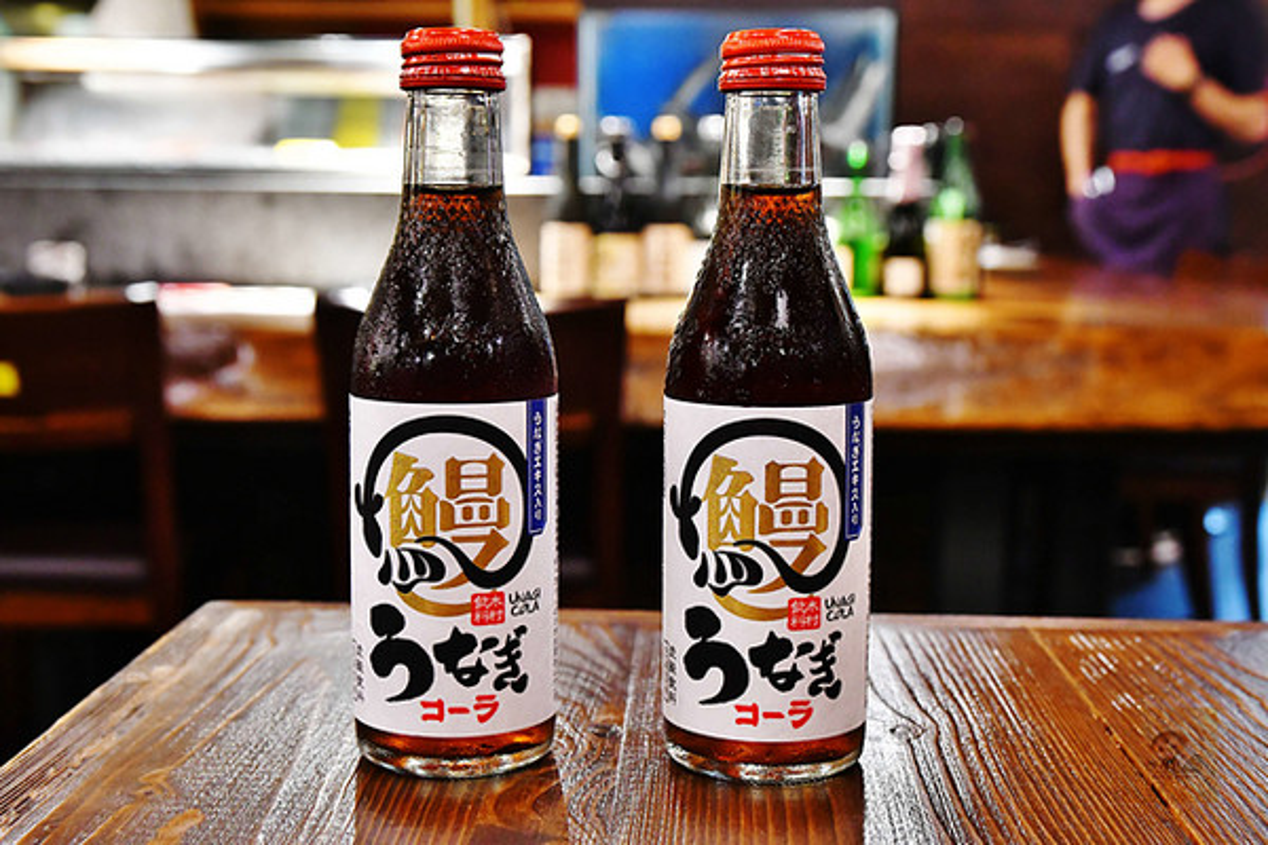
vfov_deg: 25.1
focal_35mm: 54
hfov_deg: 36.9
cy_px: 422
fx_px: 1902
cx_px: 634
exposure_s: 1/20
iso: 1600
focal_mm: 36
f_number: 5.6
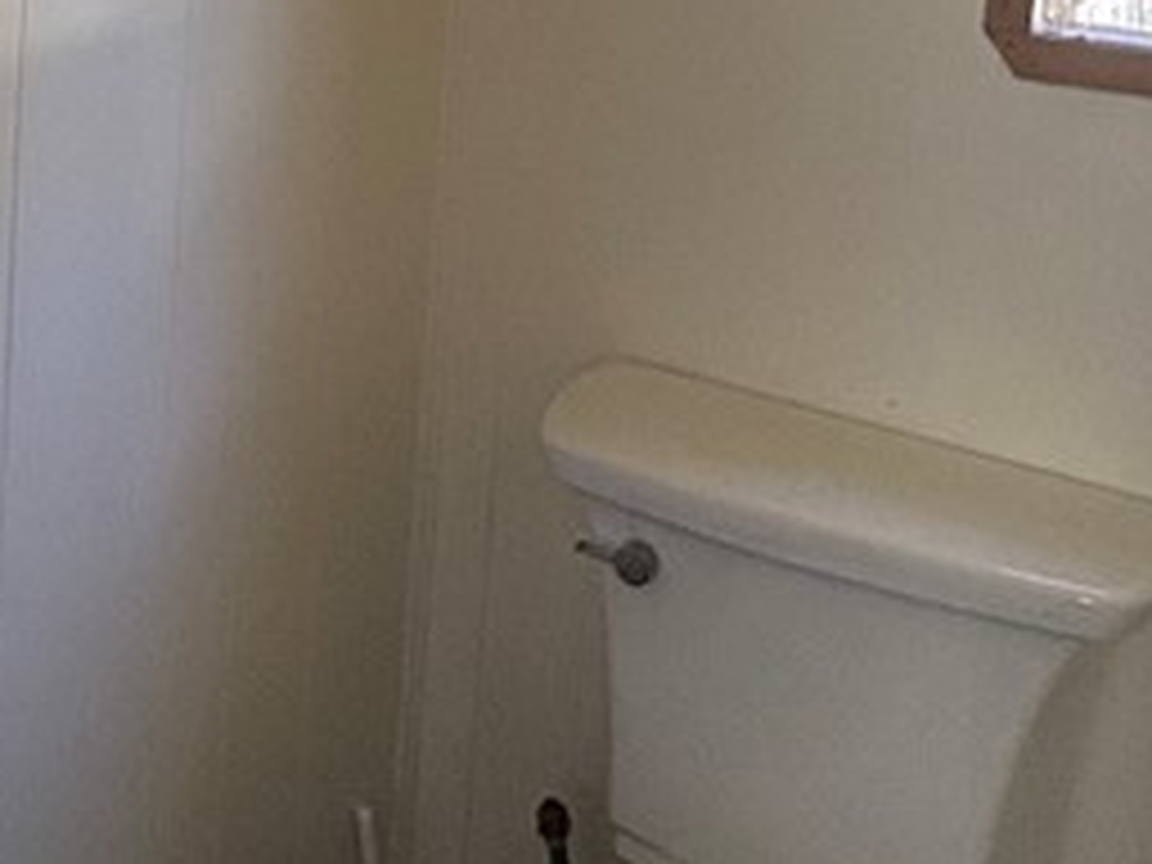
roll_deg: -3.5
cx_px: 328
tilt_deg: -7.0
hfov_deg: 33.8
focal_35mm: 56
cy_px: -54
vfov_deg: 24.6
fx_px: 1864
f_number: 2.2
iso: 250
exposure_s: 1/60
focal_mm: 2.22
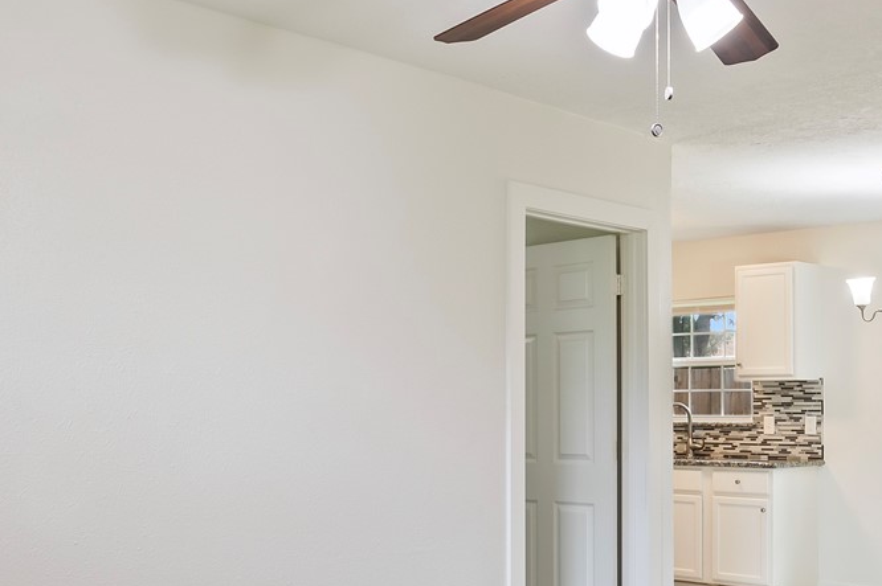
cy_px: 414
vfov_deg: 27.2
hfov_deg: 40.3
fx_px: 1200
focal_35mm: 49
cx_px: 497
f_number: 6.3
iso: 125
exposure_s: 1/2.5
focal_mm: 15
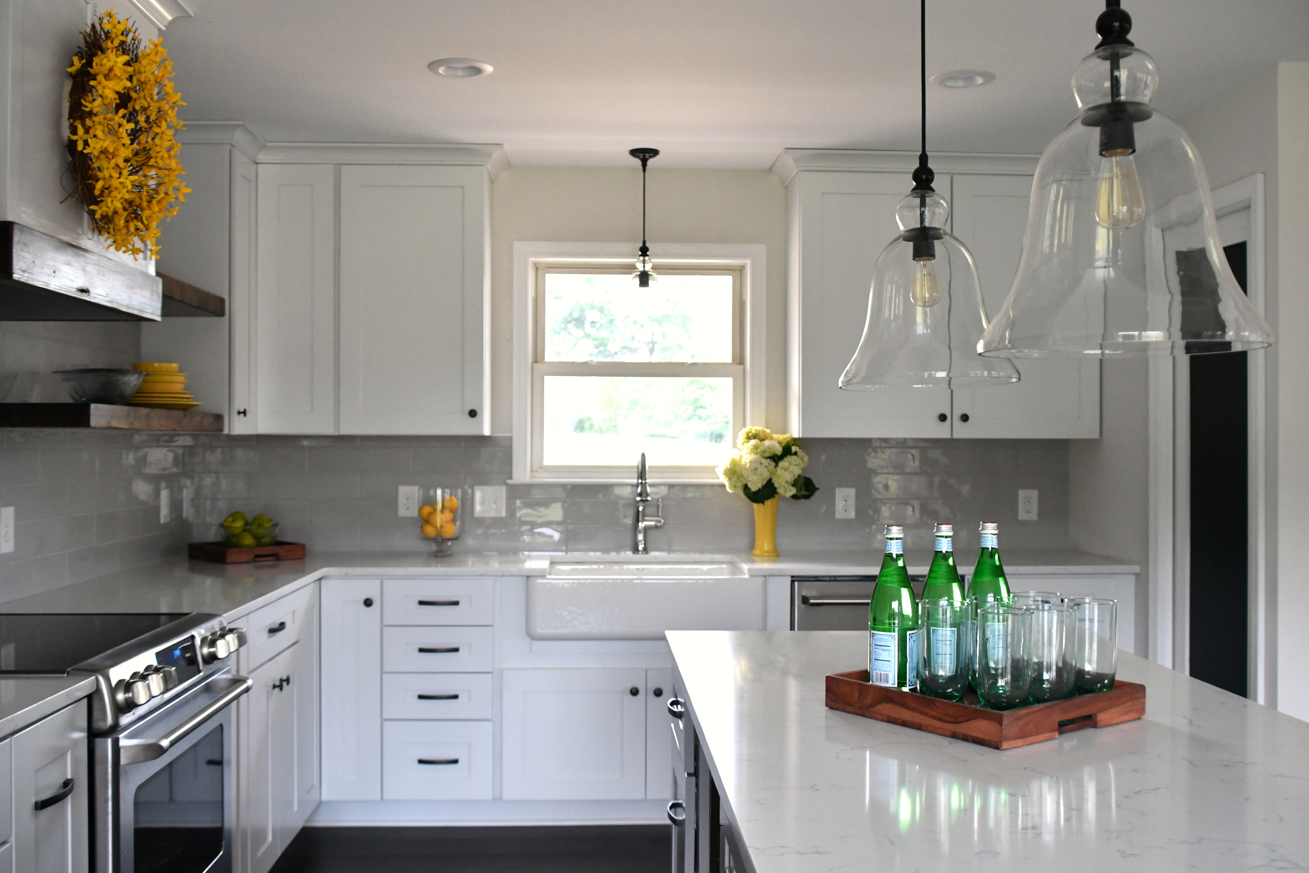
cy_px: 436
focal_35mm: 33
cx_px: 654
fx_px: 1200
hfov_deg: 57.2
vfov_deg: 40.0
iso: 2000
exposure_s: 1/50
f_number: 3.5
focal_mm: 22
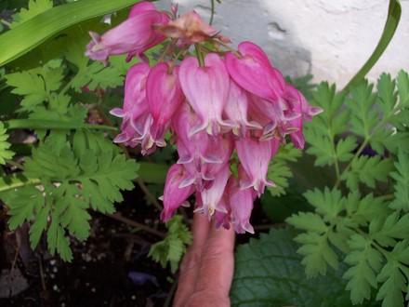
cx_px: 204
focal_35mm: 38
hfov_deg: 49.0
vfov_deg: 37.7
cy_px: 154
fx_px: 449
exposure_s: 1/350
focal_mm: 8
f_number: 4.8
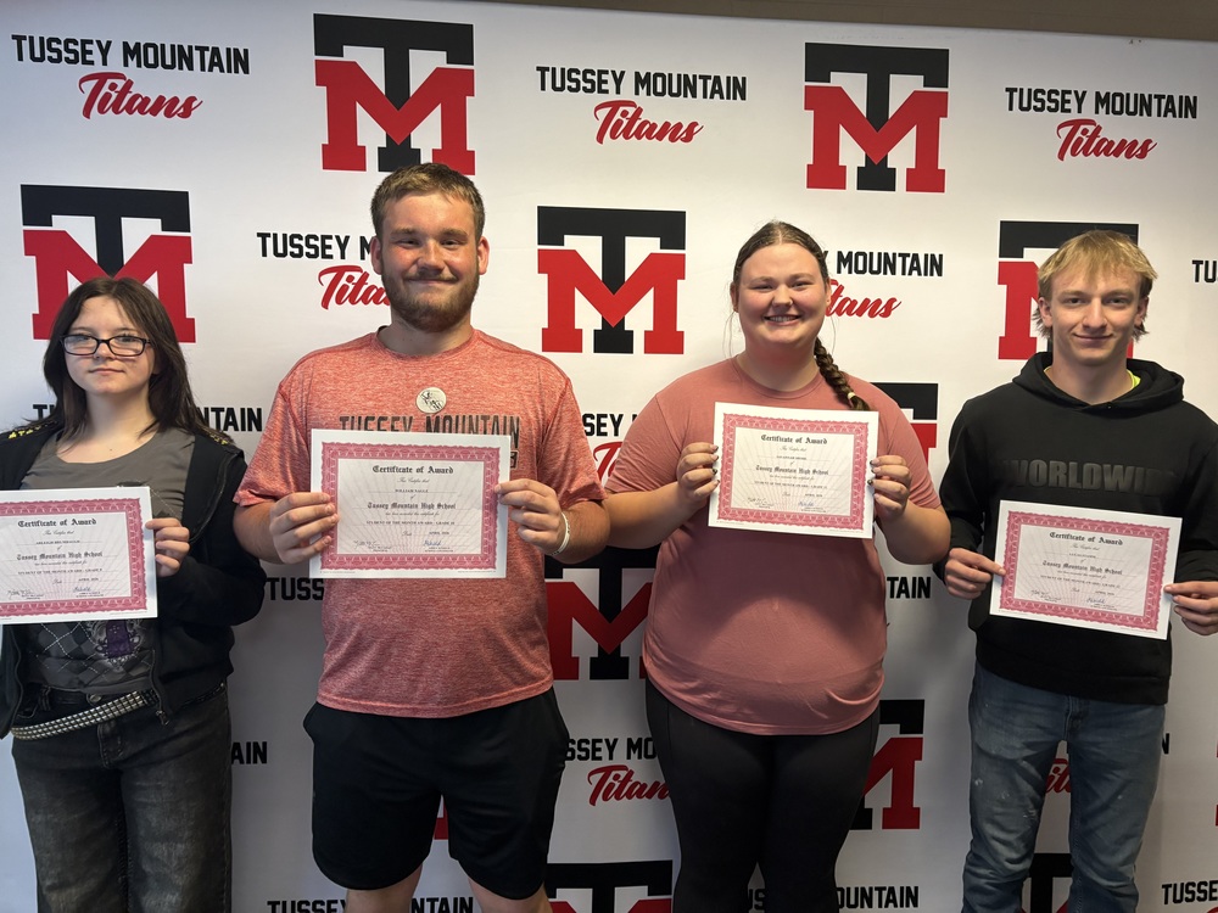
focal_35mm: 26
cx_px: 609
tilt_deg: -6.2
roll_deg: -0.7
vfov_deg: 53.1
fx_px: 915
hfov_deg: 67.3
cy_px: 456
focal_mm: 5.96
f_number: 1.6
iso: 250
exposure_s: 1/60
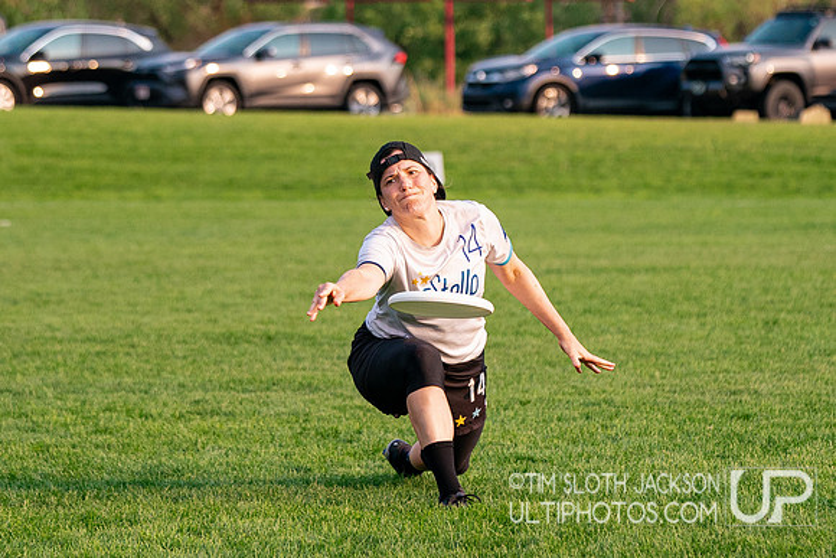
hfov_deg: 7.9
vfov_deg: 5.3
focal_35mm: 260
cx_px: 445
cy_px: 208
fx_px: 6042
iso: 640
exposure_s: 1/2000
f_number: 4
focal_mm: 115
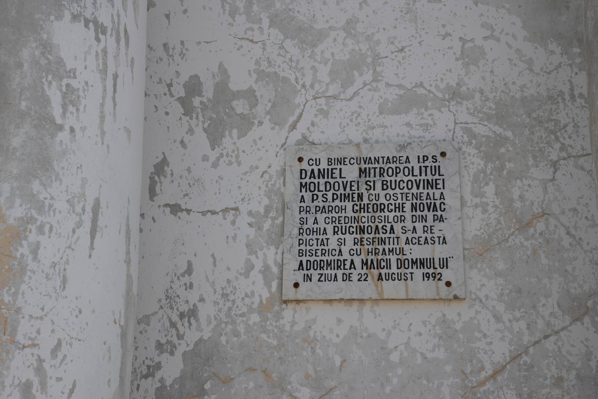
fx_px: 1246
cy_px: 200
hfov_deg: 27.0
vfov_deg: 18.2
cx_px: 299
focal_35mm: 75
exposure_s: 1/160
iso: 100
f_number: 11
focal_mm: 50
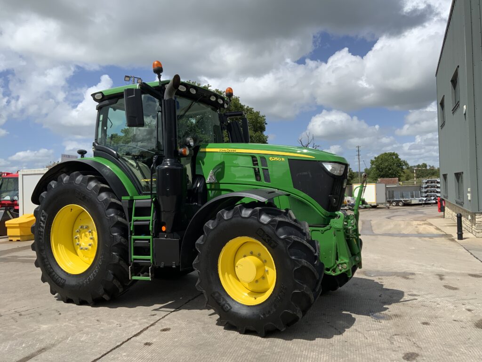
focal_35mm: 29
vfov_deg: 48.2
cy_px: 181
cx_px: 241
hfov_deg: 61.7
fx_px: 404
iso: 20
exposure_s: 1/2959
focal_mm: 3
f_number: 1.8
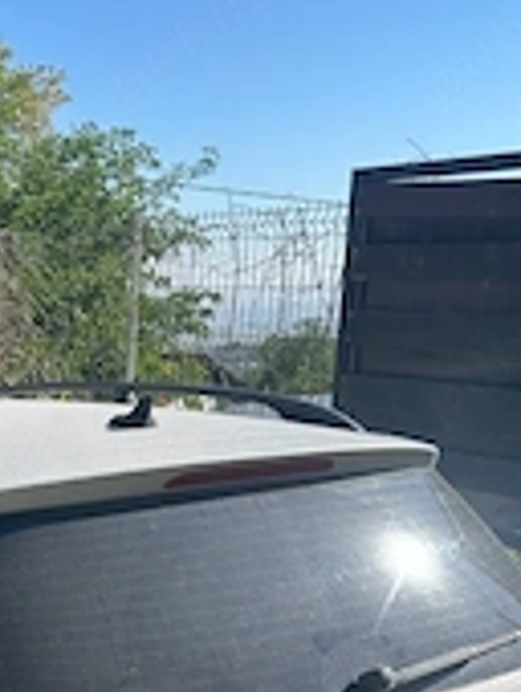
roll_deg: +0.1
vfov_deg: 29.6
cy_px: 688
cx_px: 4
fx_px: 1221
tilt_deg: -17.3
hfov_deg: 23.1
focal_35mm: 61
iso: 50
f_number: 1.5
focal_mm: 5.7
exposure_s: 1/2299
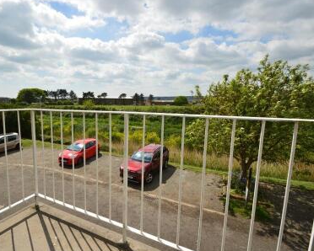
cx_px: 123
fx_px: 167
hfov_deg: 85.1
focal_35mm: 18
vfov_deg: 73.8
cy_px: 123
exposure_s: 1/200
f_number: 11
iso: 100
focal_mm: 10
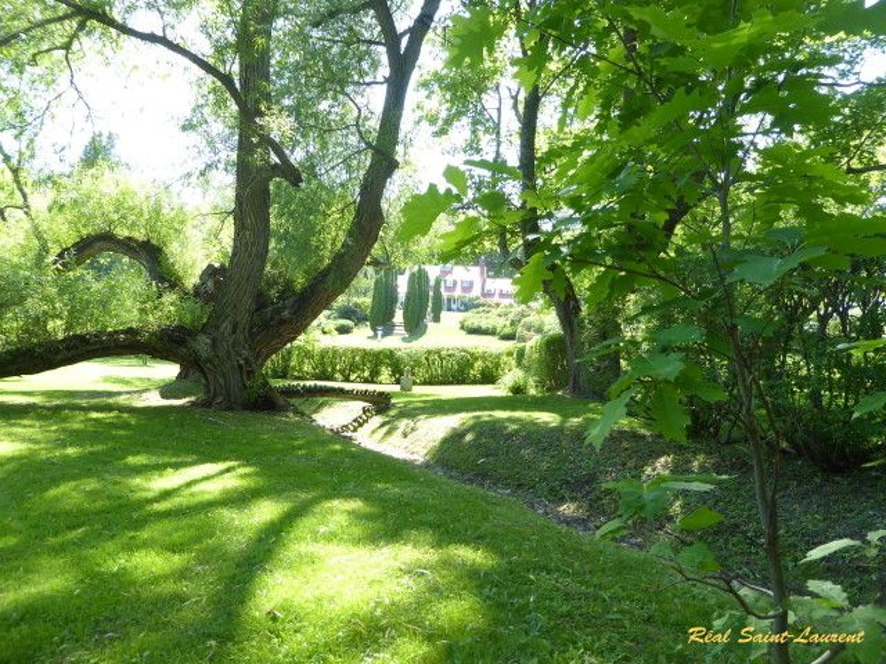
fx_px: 640
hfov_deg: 69.4
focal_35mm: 25
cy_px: 332
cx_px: 443
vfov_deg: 54.9
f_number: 3.3
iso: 80
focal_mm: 4.3
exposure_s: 1/100
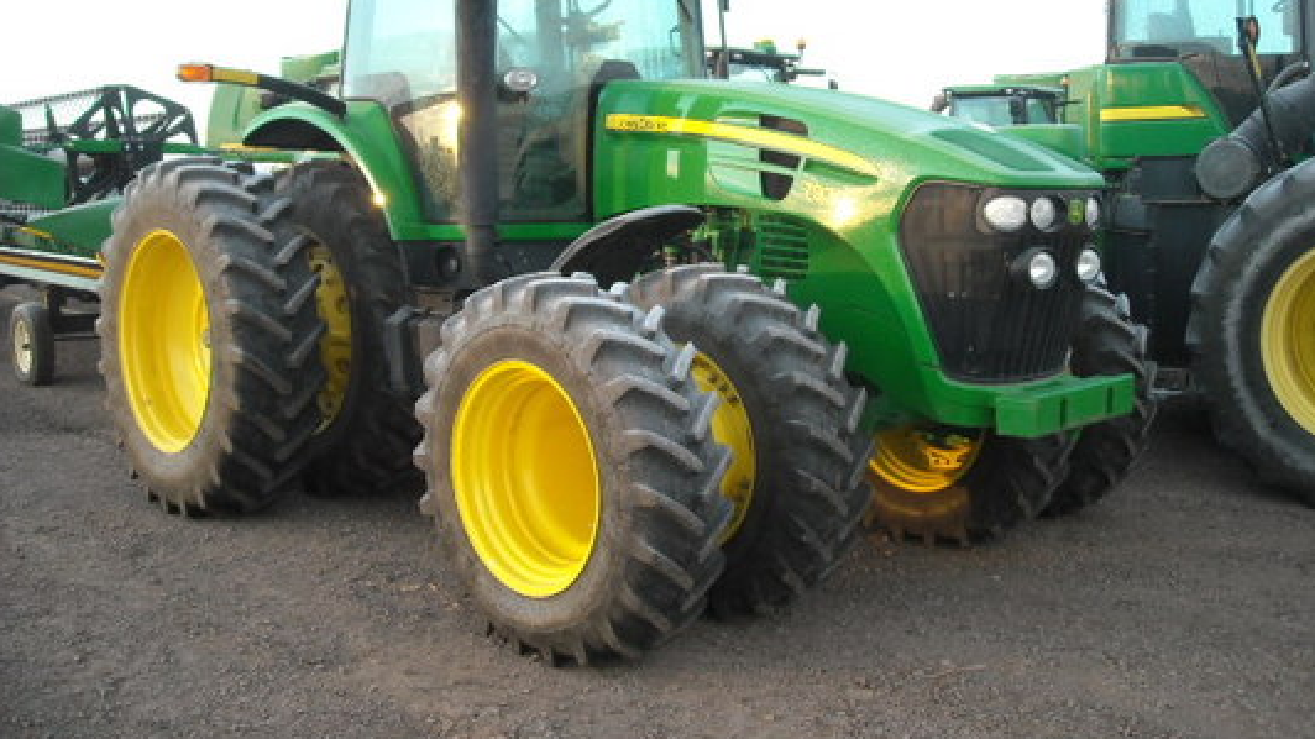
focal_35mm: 39
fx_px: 1360
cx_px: 667
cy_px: 242
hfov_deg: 51.6
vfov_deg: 30.2
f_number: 2.8
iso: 183
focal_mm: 5.7
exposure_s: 1/161
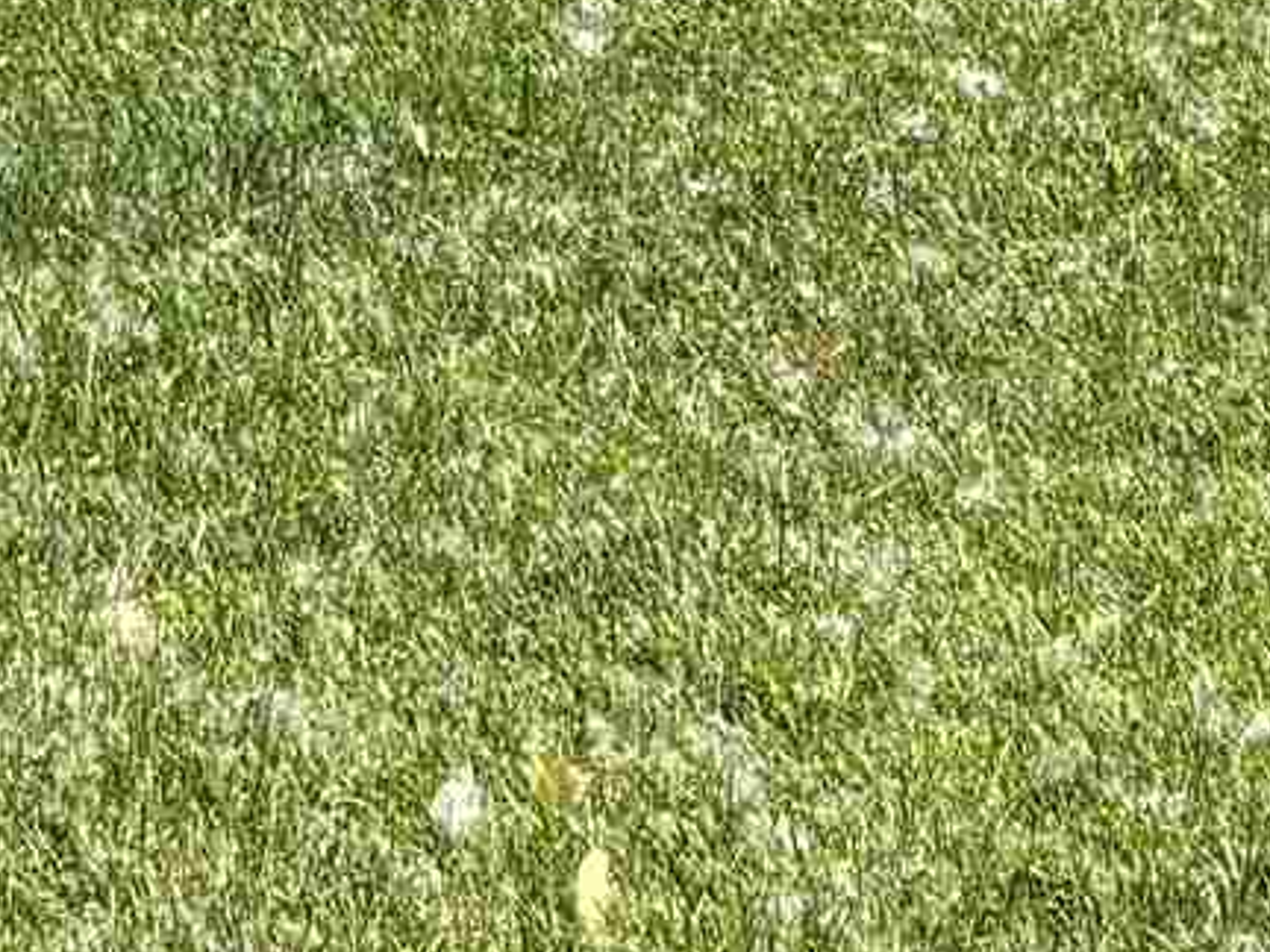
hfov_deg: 10.5
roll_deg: +0.3
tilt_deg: +5.3
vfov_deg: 6.9
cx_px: 1664
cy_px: -2301
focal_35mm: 185
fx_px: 6787
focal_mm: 5.96
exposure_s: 1/2283
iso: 50
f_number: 1.6
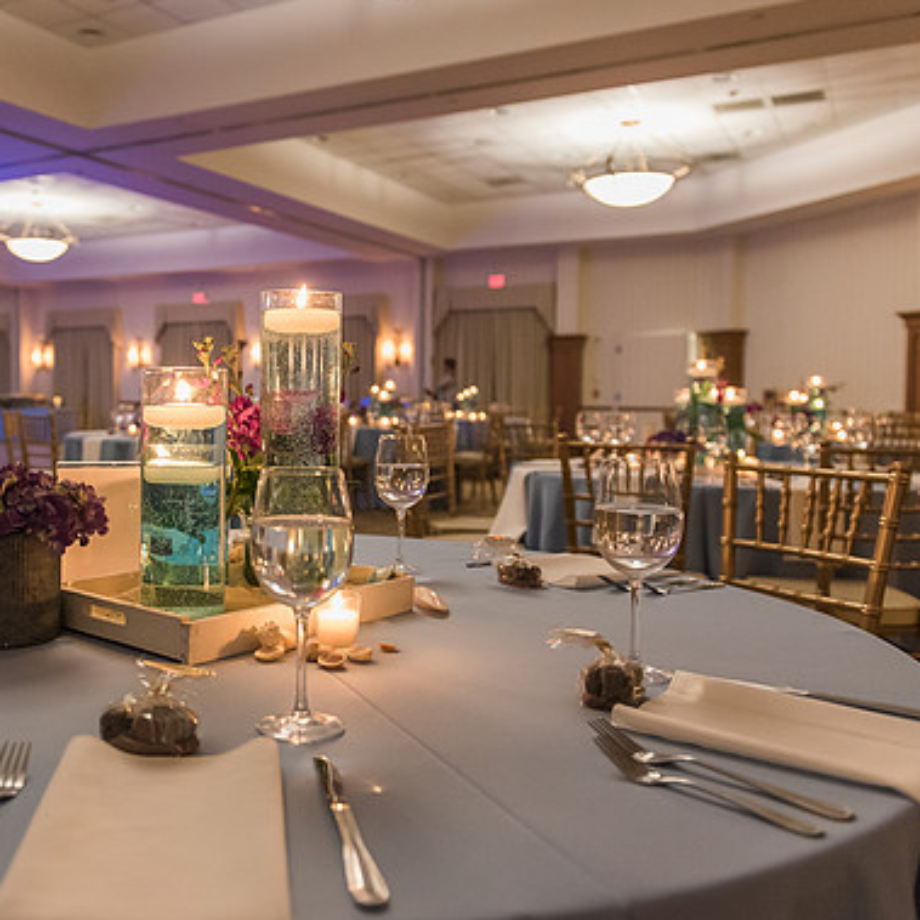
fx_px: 992
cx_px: 290
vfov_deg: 49.7
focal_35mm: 33
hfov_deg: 48.7
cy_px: 434
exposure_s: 1/60
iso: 3200
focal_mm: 24
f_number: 2.8
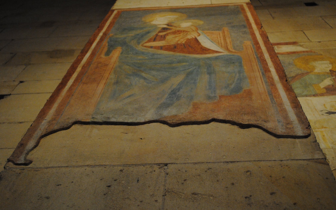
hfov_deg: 38.2
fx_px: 485
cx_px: 171
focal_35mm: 53
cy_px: 100
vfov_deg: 24.4
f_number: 5
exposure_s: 1/30
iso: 1100
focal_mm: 34
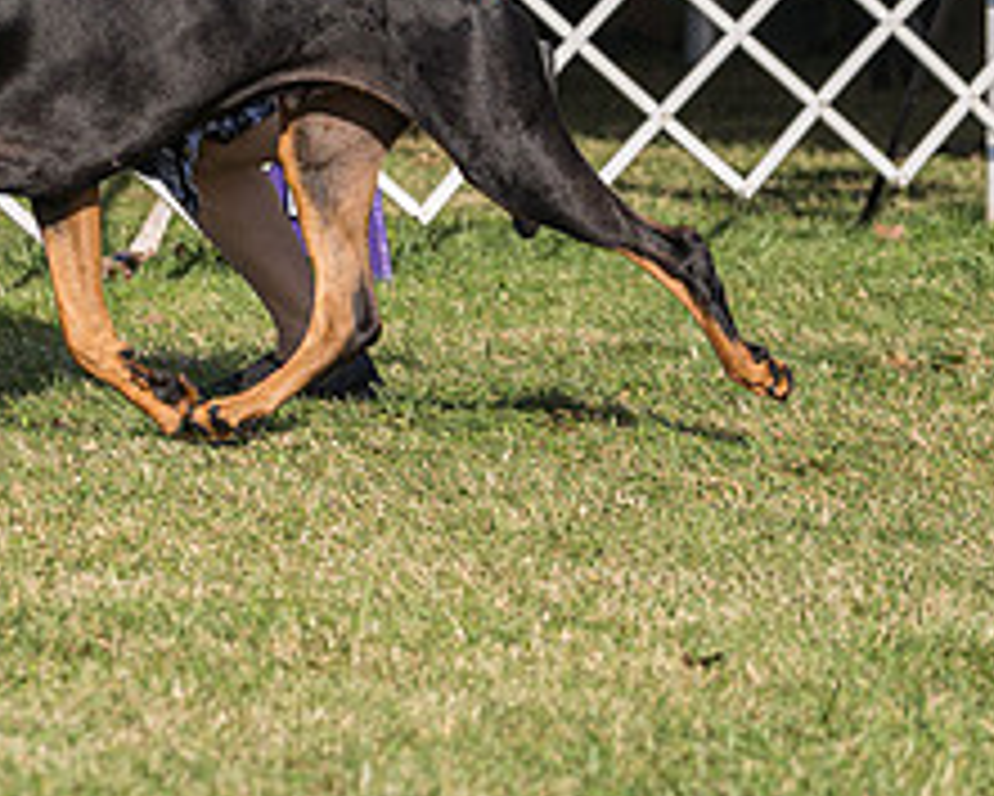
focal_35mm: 404
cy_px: -207
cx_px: 335
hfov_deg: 4.8
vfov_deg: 3.8
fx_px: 11890
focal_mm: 141
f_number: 5.6
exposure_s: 1/1000
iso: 250
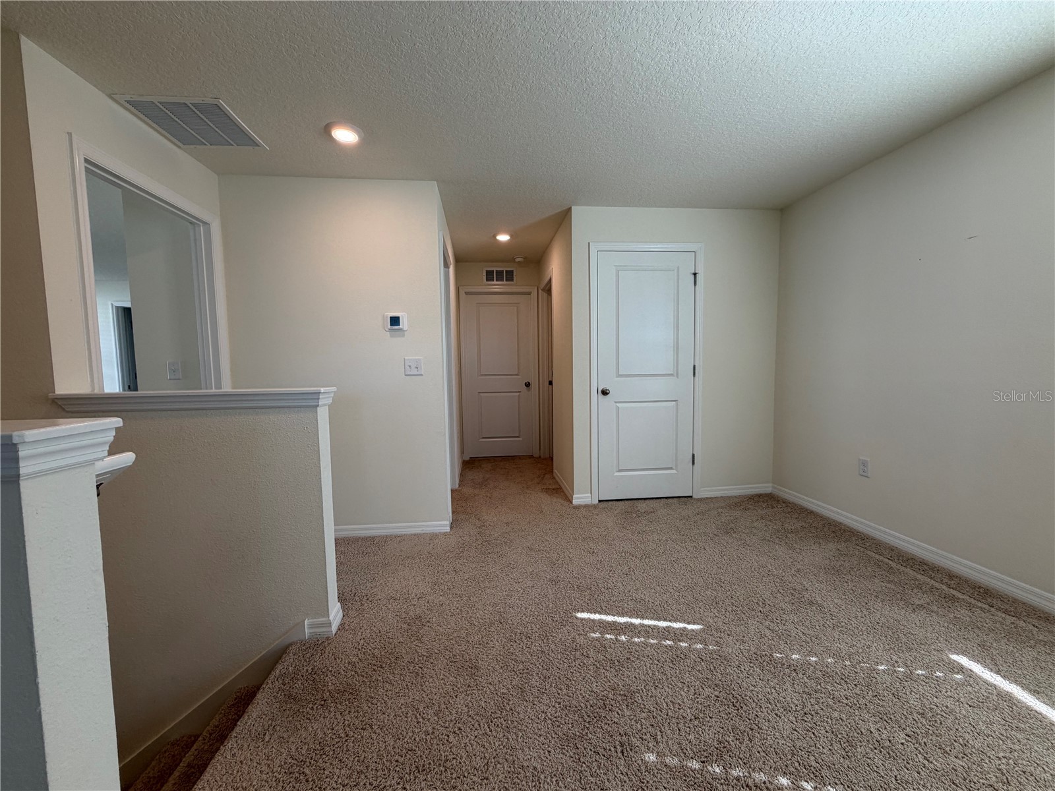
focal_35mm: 14
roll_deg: +1.2
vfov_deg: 85.7
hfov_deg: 102.1
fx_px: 427
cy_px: 396
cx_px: 528
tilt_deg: -3.7
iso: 64
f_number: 2.2
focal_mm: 2.22
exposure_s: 1/120
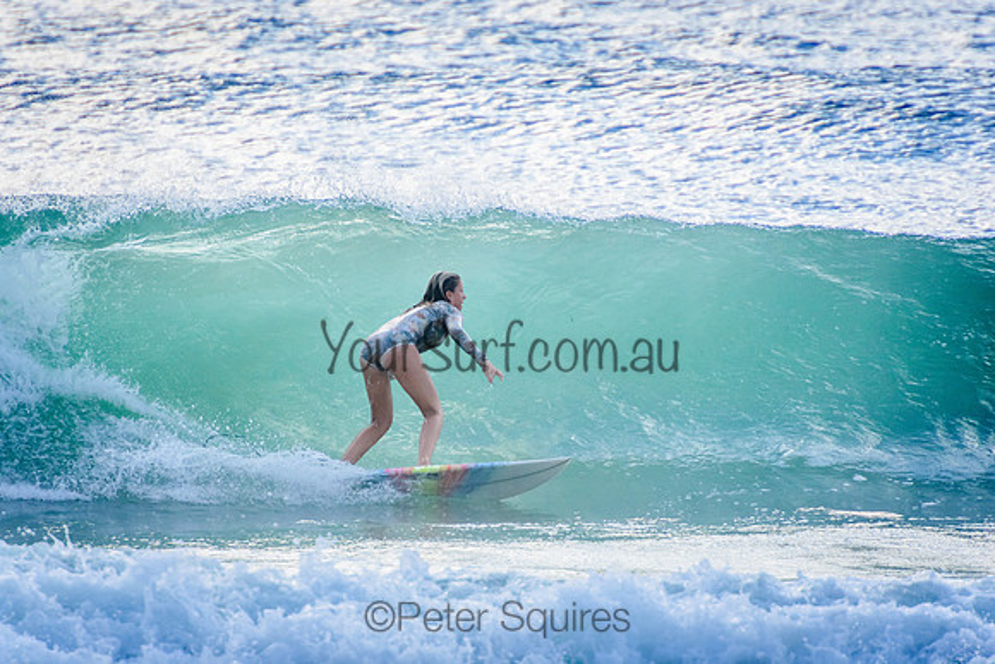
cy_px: 332
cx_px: 498
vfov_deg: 2.3
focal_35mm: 600
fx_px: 16586
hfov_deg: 3.4
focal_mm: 400
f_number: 5.6
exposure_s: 1/2000
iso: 500
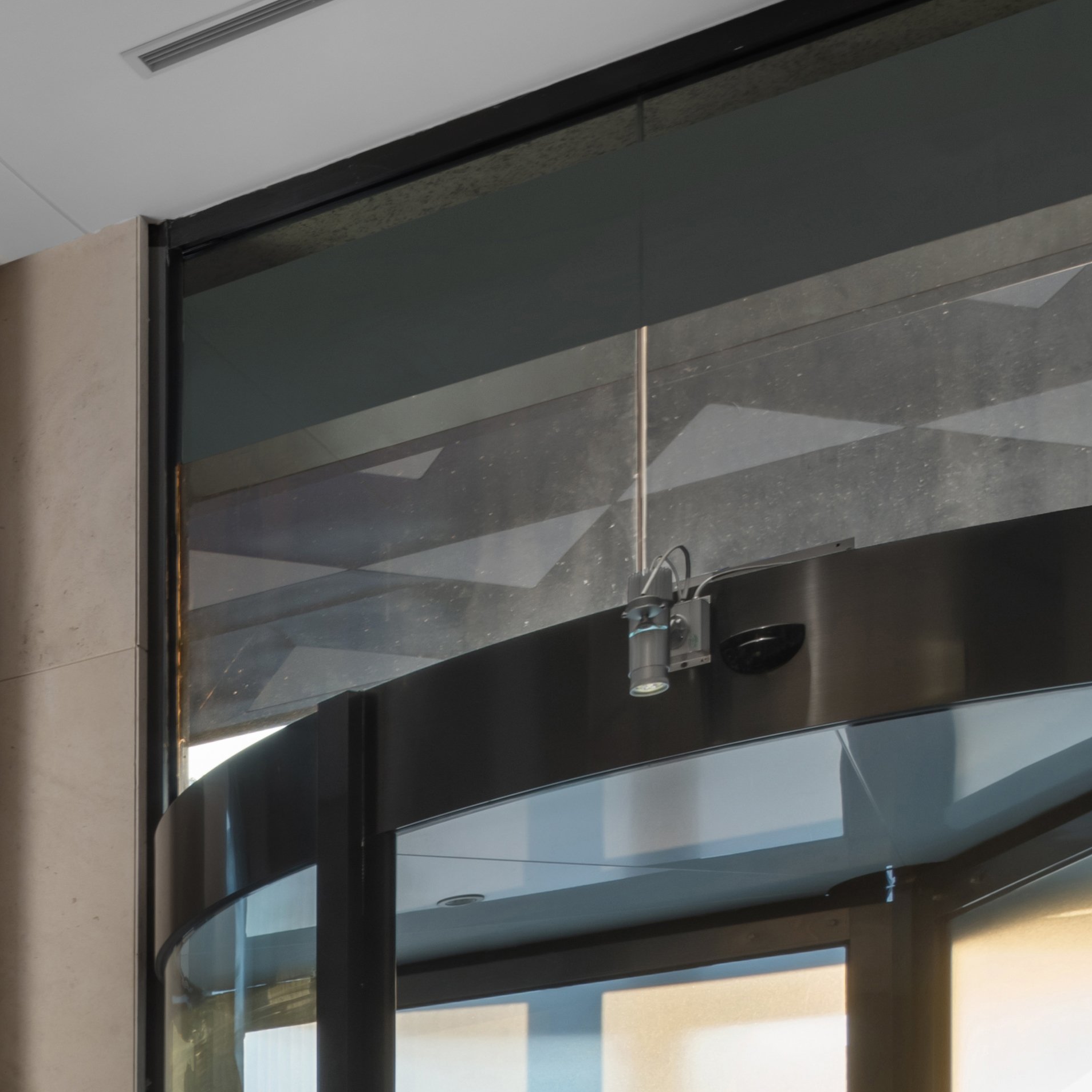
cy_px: 860
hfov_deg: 15.7
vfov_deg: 23.7
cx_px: -1375
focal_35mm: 72
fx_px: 2570
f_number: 13
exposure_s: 1/25
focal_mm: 17
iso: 200
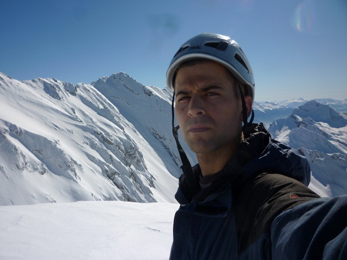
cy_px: 130
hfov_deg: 61.7
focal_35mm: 29
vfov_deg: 48.2
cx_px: 174
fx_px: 291
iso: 80
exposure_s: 1/640
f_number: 7.1
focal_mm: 5.2
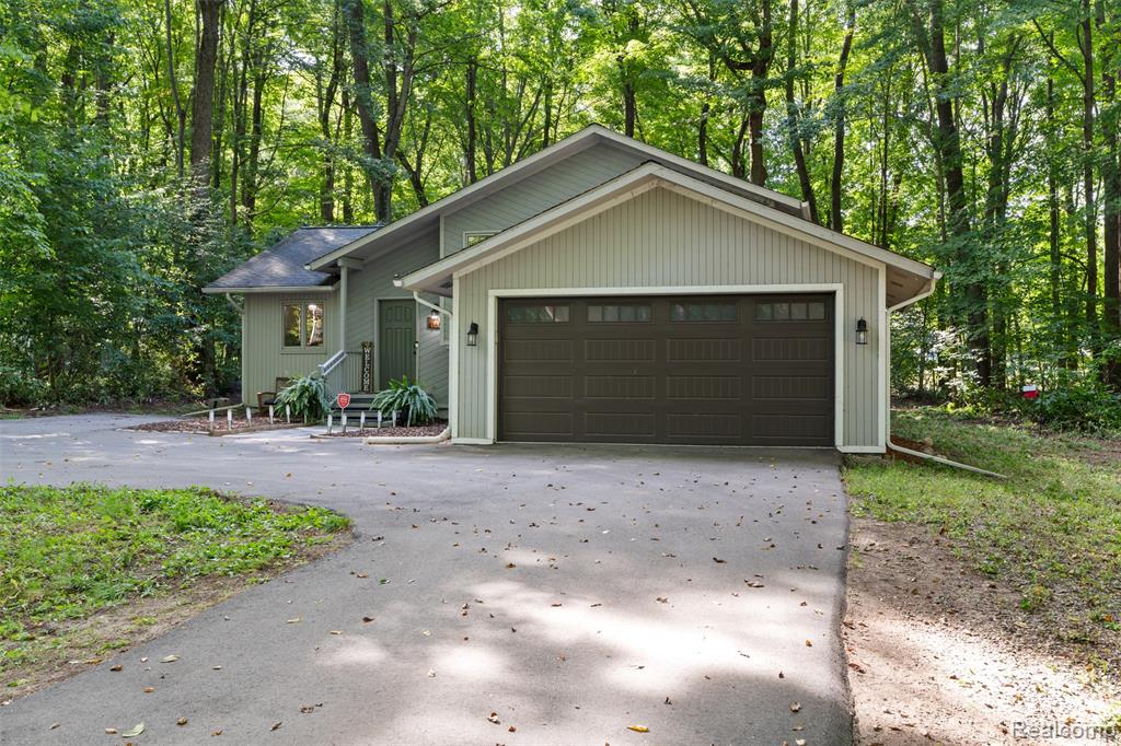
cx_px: 560
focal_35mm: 35
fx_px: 1089
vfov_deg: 37.8
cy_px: 373
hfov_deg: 54.4
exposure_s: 1/1.67
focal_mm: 35
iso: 100
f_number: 8
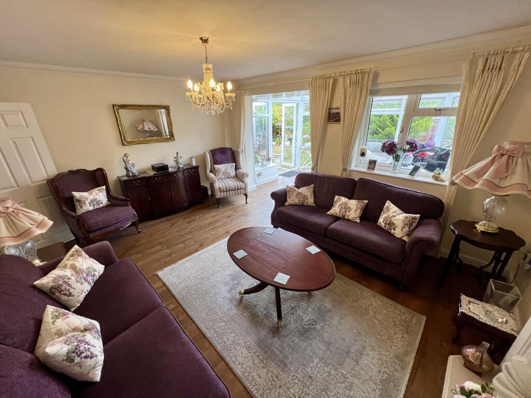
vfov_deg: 89.9
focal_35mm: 13
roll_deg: +1.4
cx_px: 266
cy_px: 199
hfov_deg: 106.2
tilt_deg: -22.0
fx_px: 199
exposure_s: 1/100
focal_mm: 1.57
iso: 100
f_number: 1.8
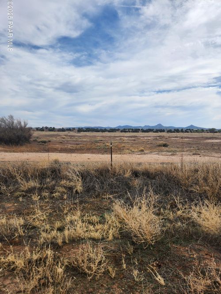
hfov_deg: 58.9
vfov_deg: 73.9
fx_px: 196
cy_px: 147
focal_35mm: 23
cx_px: 110
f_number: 1.8
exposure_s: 1/2497
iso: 20
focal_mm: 5.4
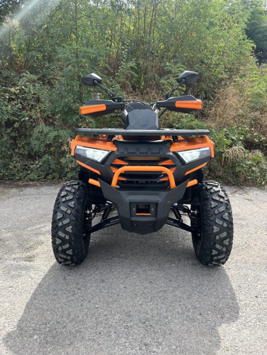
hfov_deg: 53.1
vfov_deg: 67.3
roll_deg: +0.3
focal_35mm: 26
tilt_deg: -9.1
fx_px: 267
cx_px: 134
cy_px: 178
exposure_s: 1/1135
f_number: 1.5
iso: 50
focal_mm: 5.7
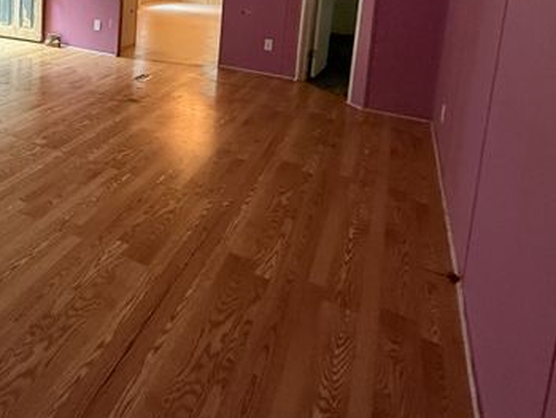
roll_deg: -2.8
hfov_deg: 51.3
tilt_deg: -8.9
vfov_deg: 39.0
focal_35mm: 32
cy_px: -2
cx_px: 73
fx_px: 514
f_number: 2.2
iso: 500
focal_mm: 2.22
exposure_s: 1/60
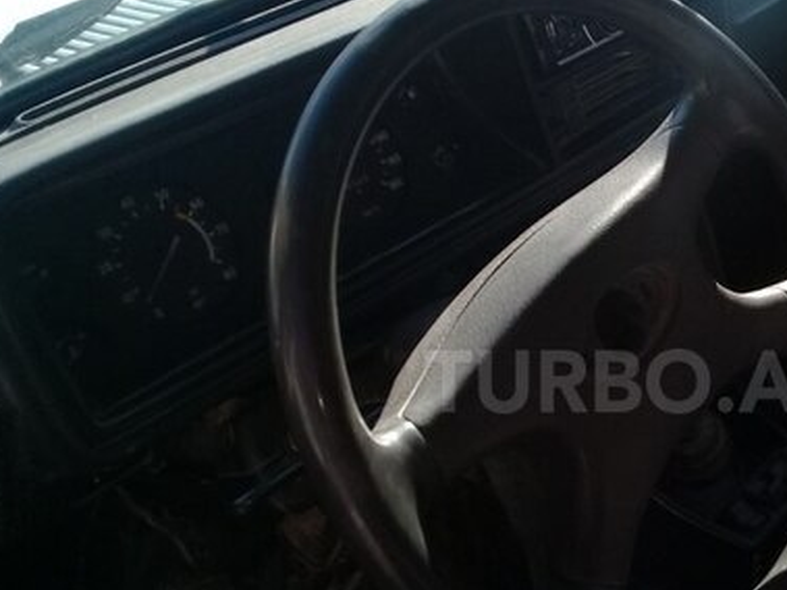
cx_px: 637
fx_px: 1227
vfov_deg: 26.9
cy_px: 381
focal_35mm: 54
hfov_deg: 34.4
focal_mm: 3.3
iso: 64
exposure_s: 1/381
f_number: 2.2
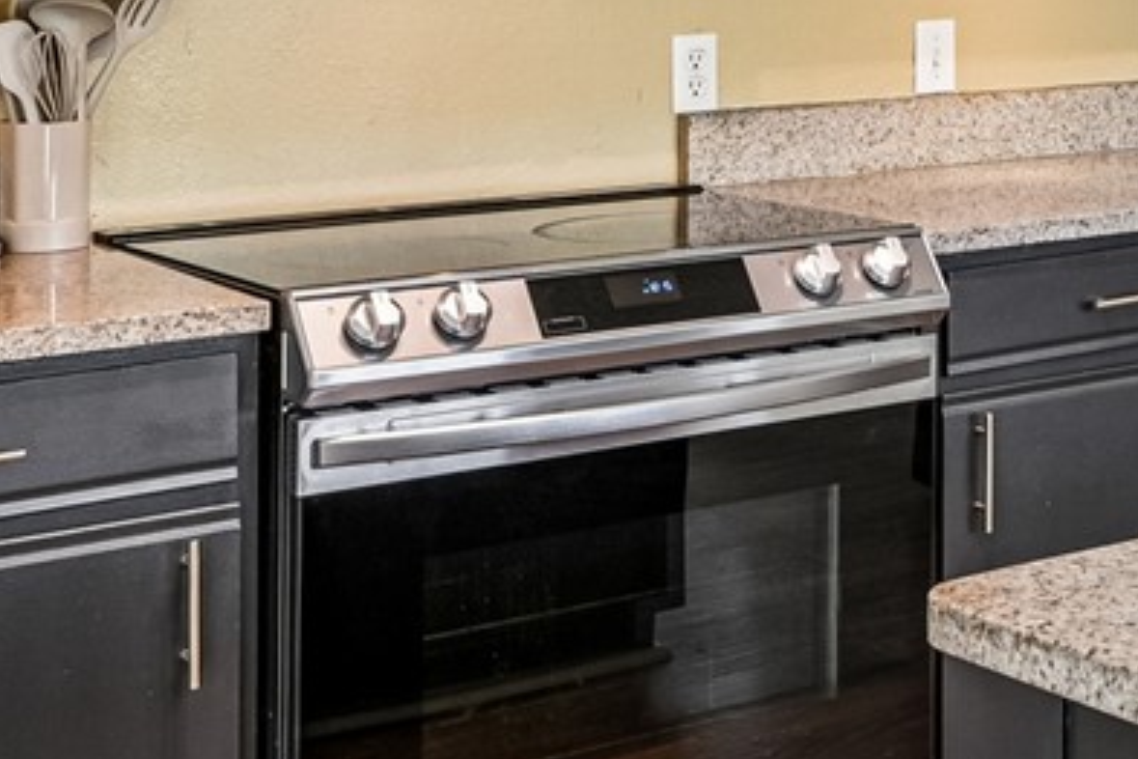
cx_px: 1517
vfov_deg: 15.9
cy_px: -136
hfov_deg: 21.8
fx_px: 2624
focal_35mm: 83
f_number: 6.7
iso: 320
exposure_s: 1/15
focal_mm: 15
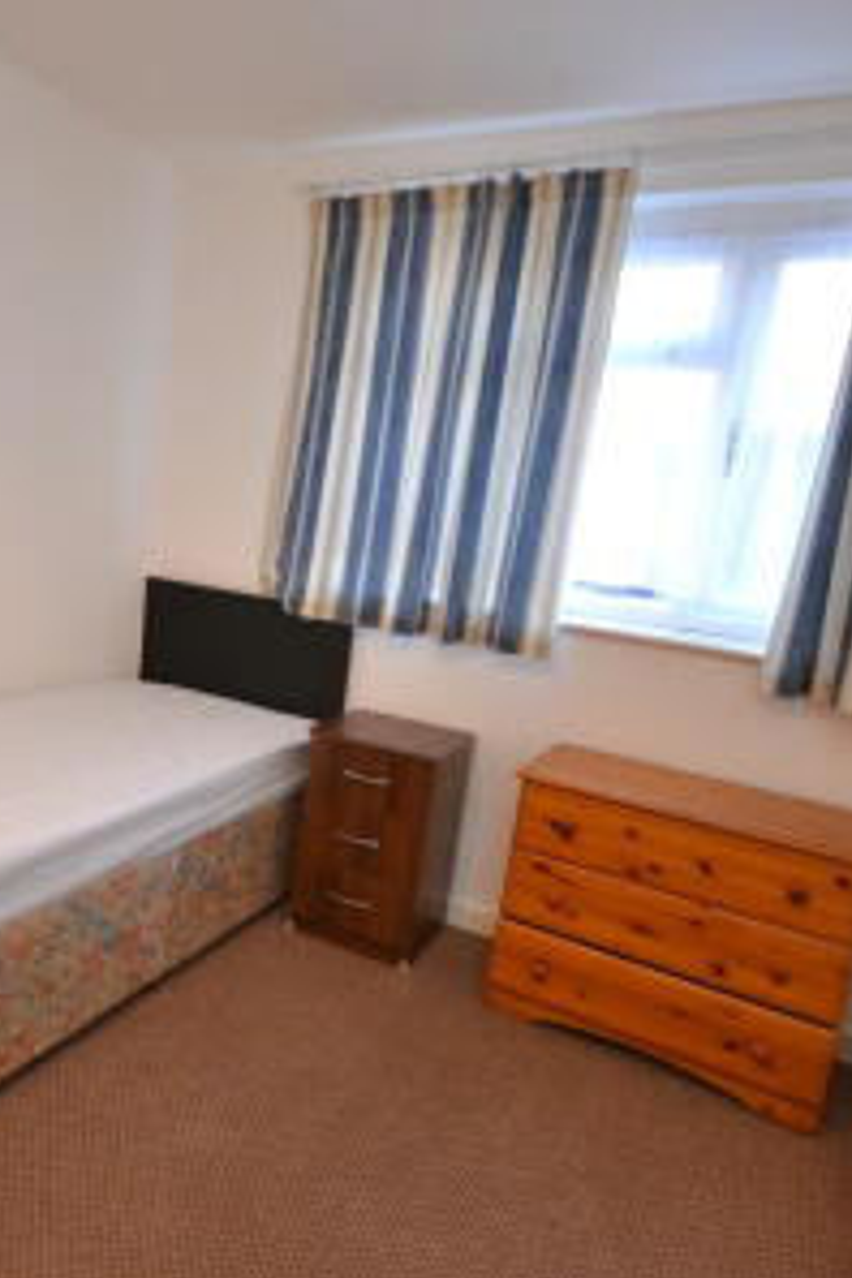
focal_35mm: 24
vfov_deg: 73.7
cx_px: 232
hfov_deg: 51.3
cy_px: 643
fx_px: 852
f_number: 4
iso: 800
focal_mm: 10
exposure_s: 1/60
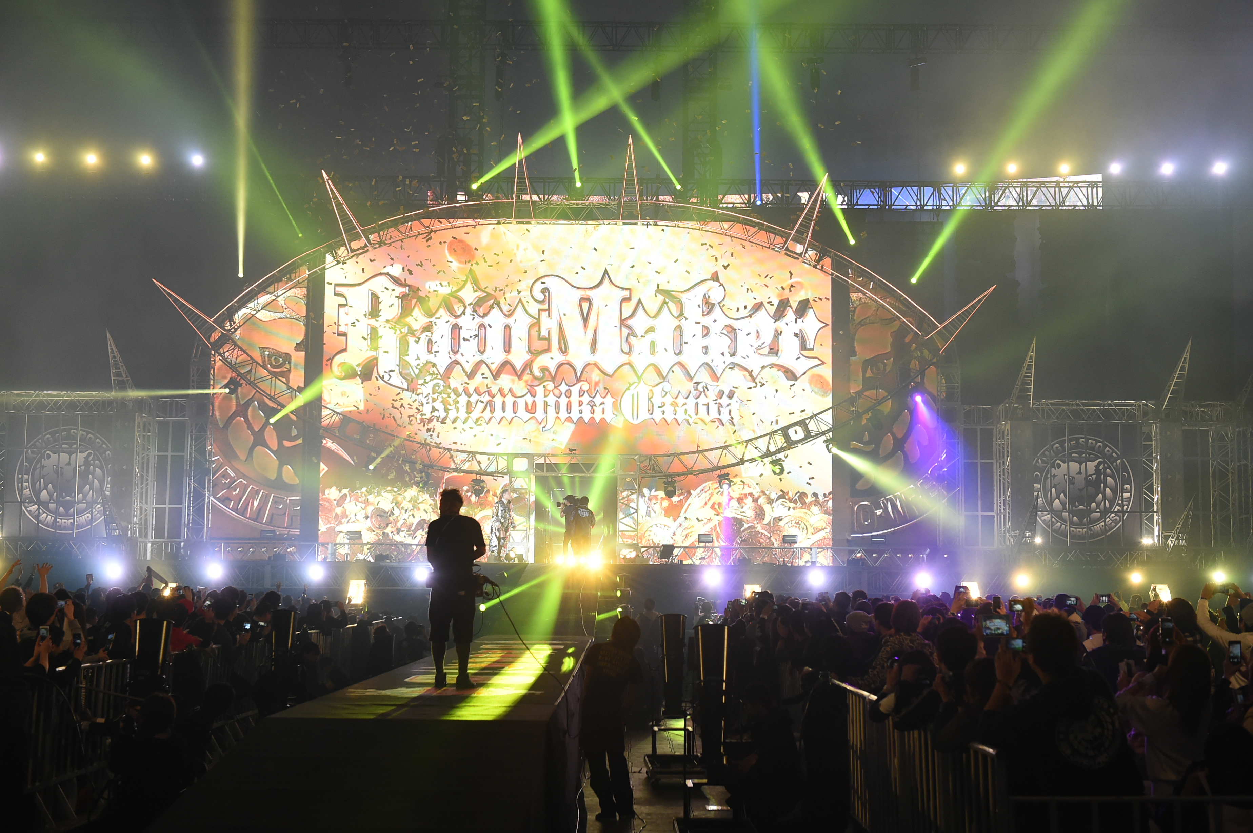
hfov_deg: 41.2
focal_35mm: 48
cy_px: 416
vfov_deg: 28.0
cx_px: 626
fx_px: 1669
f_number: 5
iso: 3200
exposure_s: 1/500
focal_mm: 48
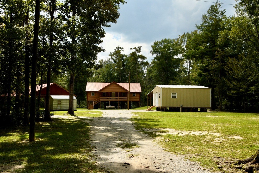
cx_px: 126
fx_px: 245
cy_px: 88
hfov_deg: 55.8
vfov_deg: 38.9
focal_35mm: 34
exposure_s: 1/3200
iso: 1000
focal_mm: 22
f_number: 6.3
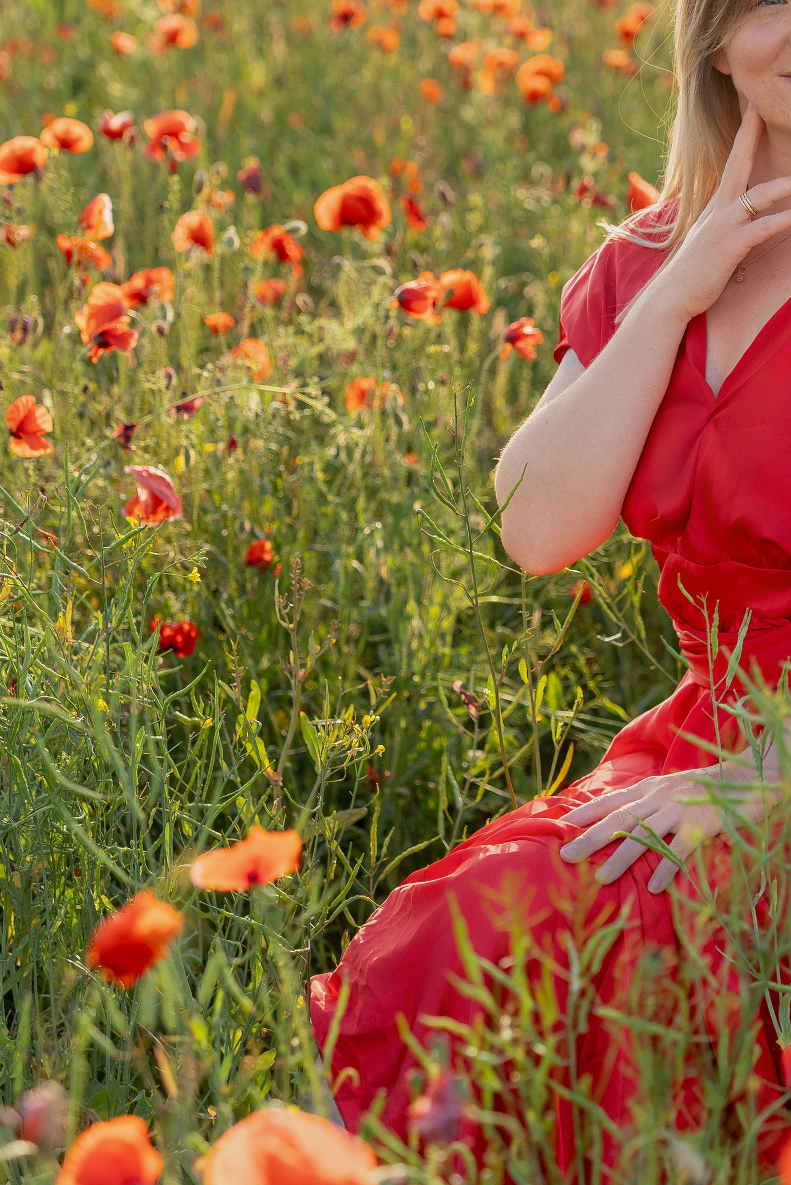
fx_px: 4151
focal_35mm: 126
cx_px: 640
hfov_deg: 10.8
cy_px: 333
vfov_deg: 16.2
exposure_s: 1/800
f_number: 3.2
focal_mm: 68
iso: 125
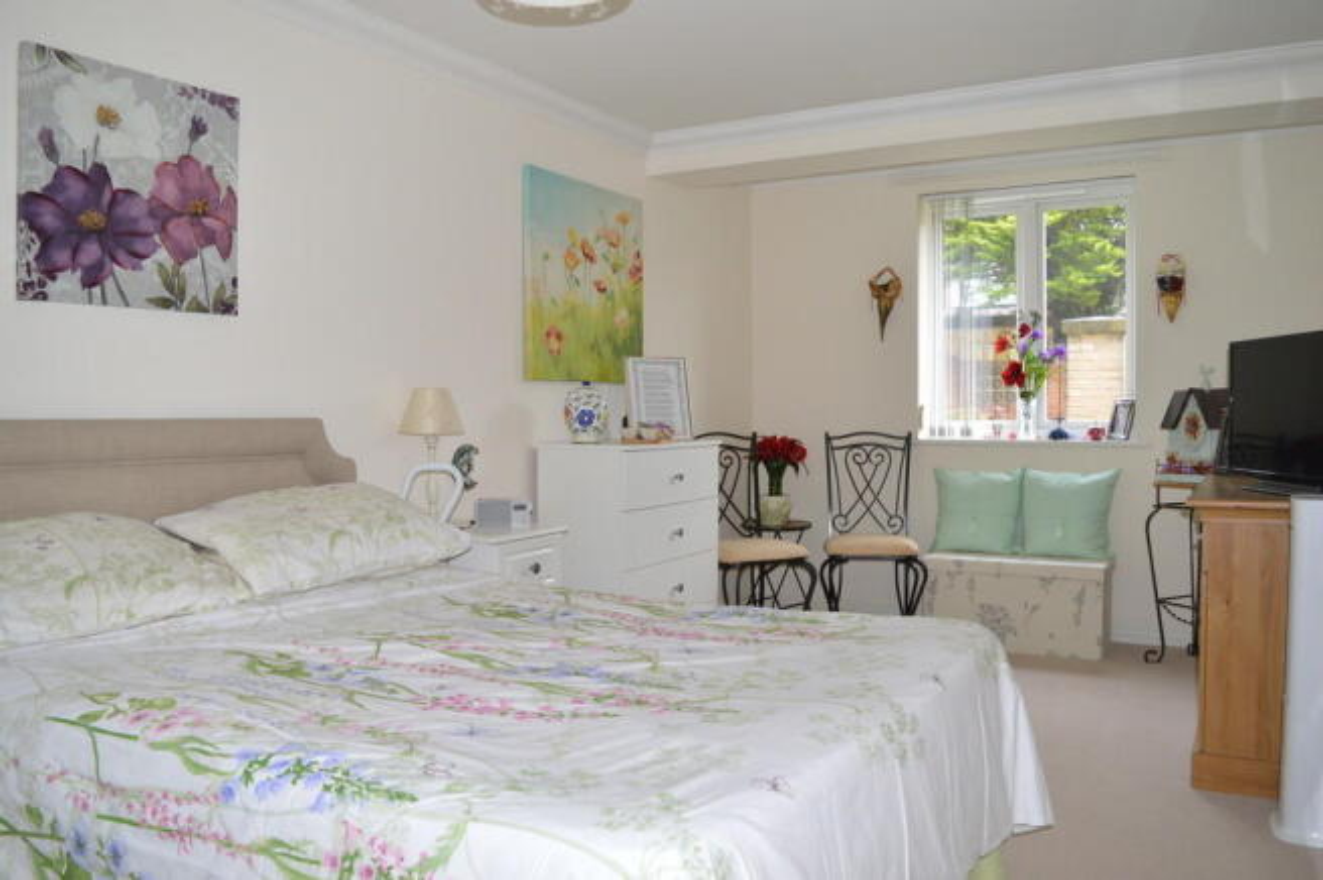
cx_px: 662
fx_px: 991
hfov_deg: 67.4
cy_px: 440
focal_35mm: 27
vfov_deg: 47.8
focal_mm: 18
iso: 800
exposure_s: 1/60
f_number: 5
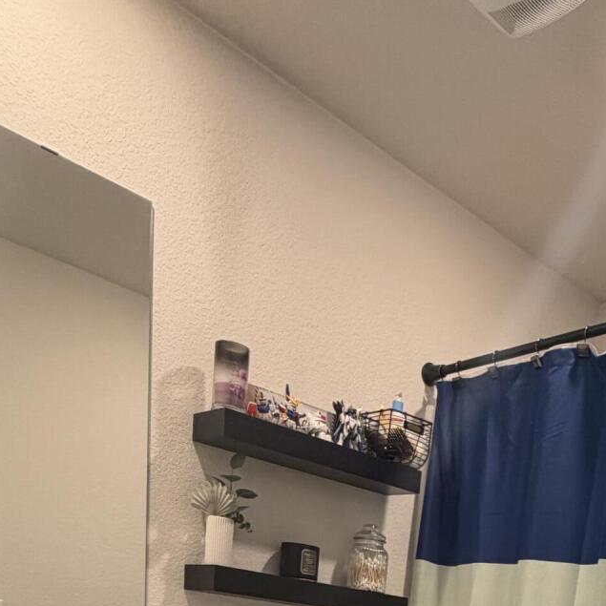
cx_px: 452
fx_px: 772
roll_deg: -4.8
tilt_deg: -10.9
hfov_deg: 41.6
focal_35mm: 39
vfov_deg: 31.4
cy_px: 815
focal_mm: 2.22
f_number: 2.2
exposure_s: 1/60
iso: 200
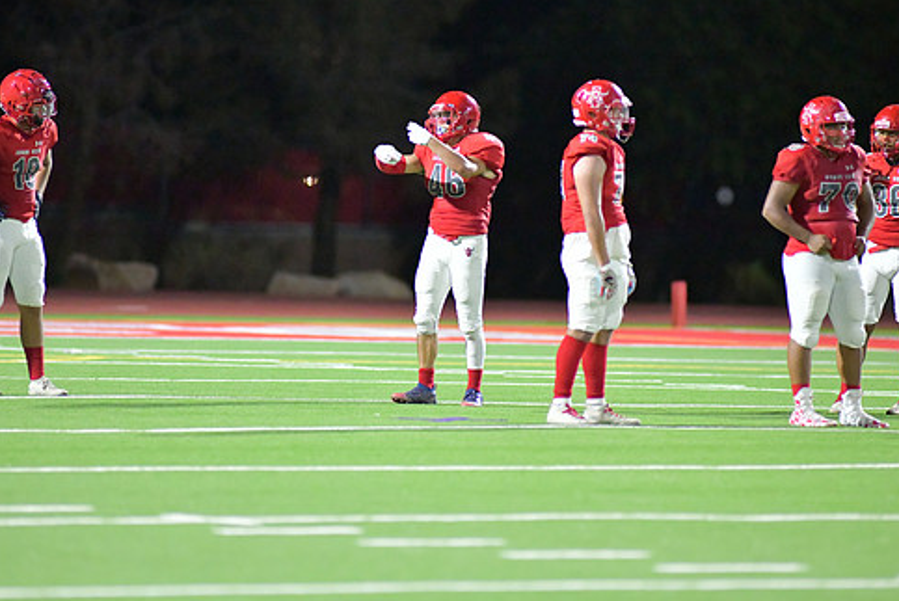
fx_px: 8998
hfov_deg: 5.7
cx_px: 402
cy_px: 267
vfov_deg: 3.8
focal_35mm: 360
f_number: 3.2
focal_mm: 300
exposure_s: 1/1250
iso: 14400
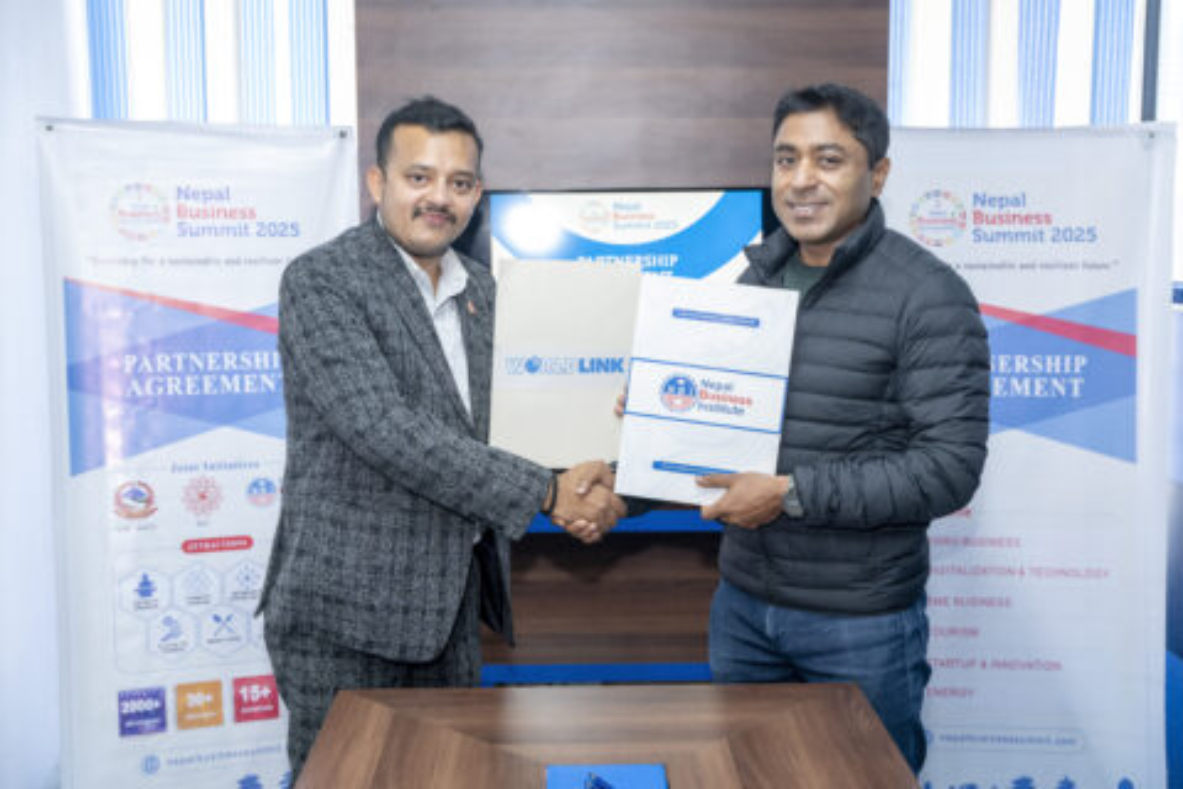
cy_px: 394
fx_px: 1360
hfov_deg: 47.0
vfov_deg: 32.3
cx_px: 592
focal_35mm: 41
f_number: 3.2
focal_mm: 41.4
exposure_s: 1/100
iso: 1000
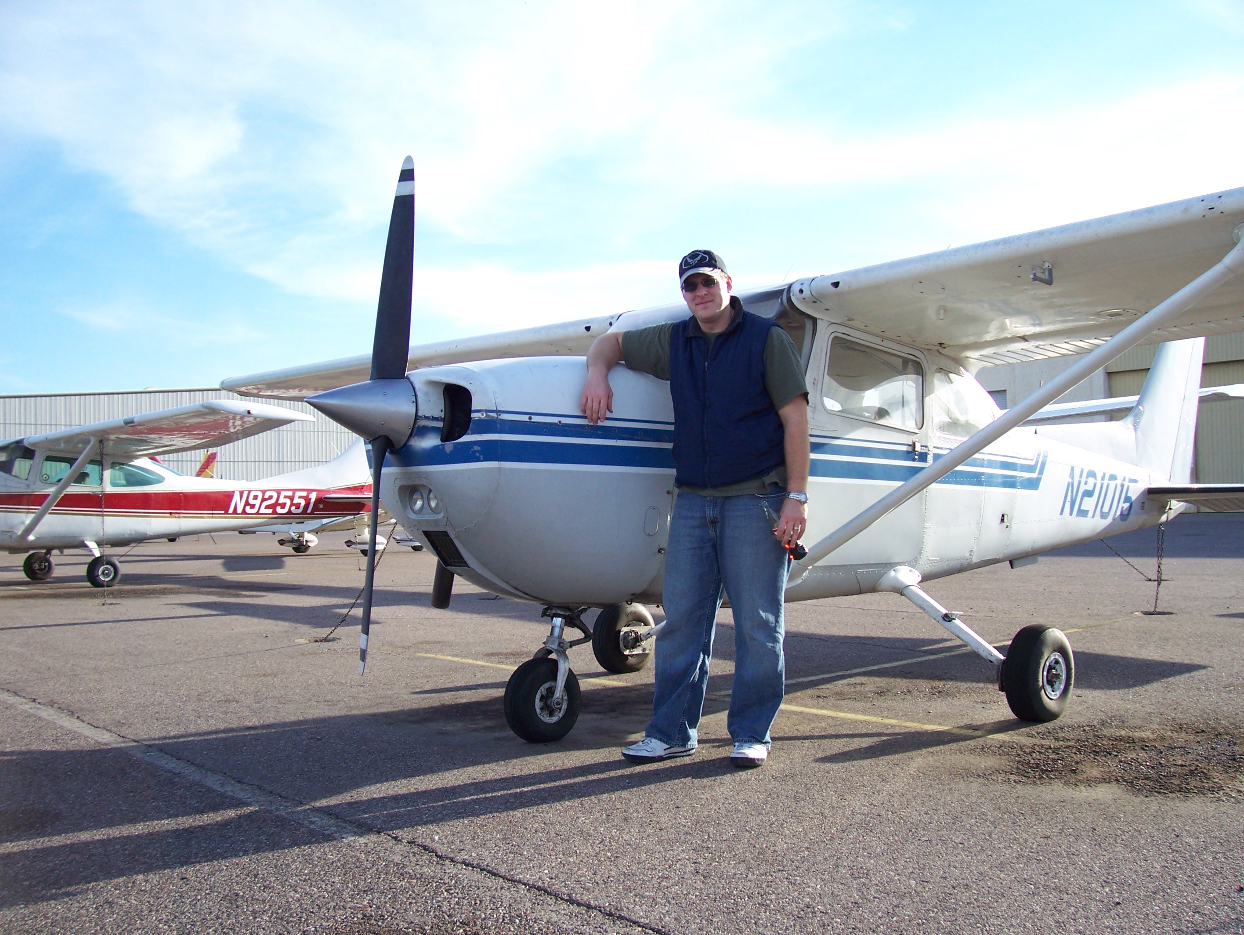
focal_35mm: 34
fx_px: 1223
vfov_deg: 41.8
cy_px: 468
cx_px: 622
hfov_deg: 53.9
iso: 80
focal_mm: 5.6
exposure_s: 1/640
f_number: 2.7
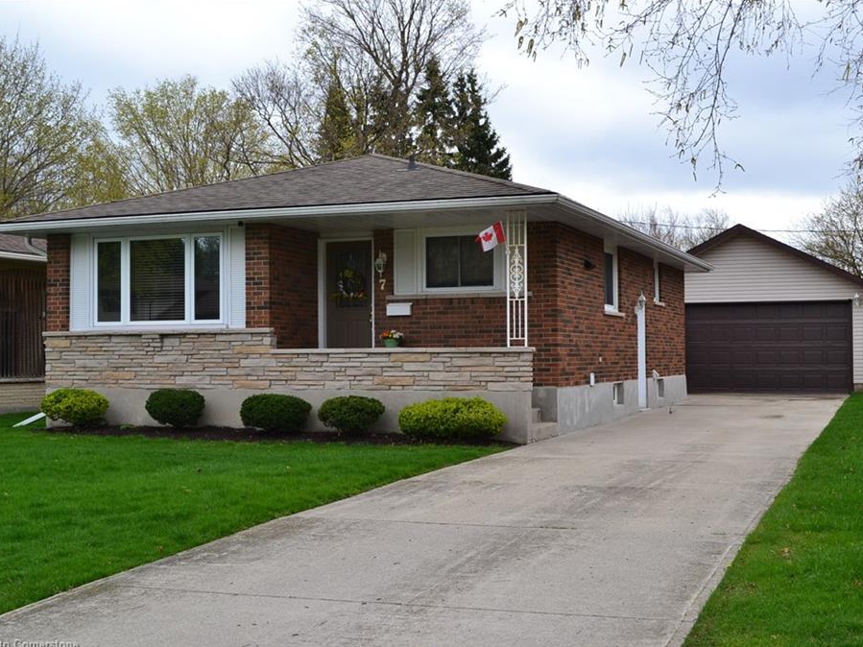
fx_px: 1147
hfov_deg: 41.2
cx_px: 437
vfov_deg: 31.5
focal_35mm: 46
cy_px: 325
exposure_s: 1/200
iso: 400
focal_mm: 28
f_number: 10
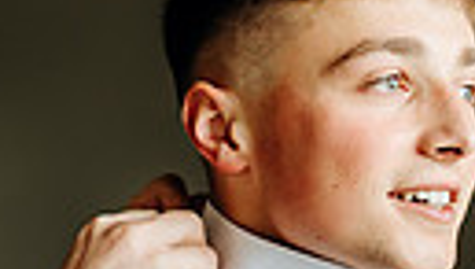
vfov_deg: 8.9
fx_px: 1678
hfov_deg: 16.1
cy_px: 395
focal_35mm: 133
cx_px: 319
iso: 320
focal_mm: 24
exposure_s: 1/200
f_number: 1.4
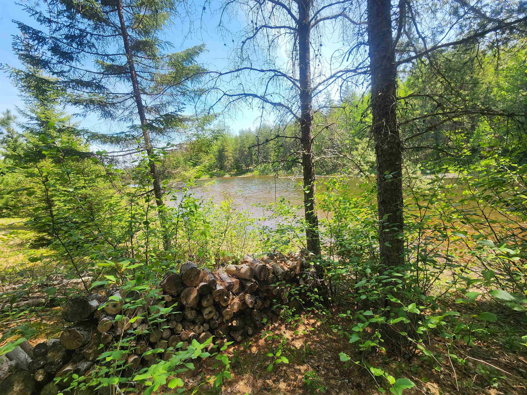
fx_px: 198
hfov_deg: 106.2
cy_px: 198
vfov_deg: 89.9
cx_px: 264
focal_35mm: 13
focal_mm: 2.2
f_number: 2.2
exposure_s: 1/557
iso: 50
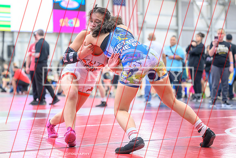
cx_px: 117
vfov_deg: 14.6
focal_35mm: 94
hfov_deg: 21.8
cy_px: 70
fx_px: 614
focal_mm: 81
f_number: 2.8
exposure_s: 1/640
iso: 3200
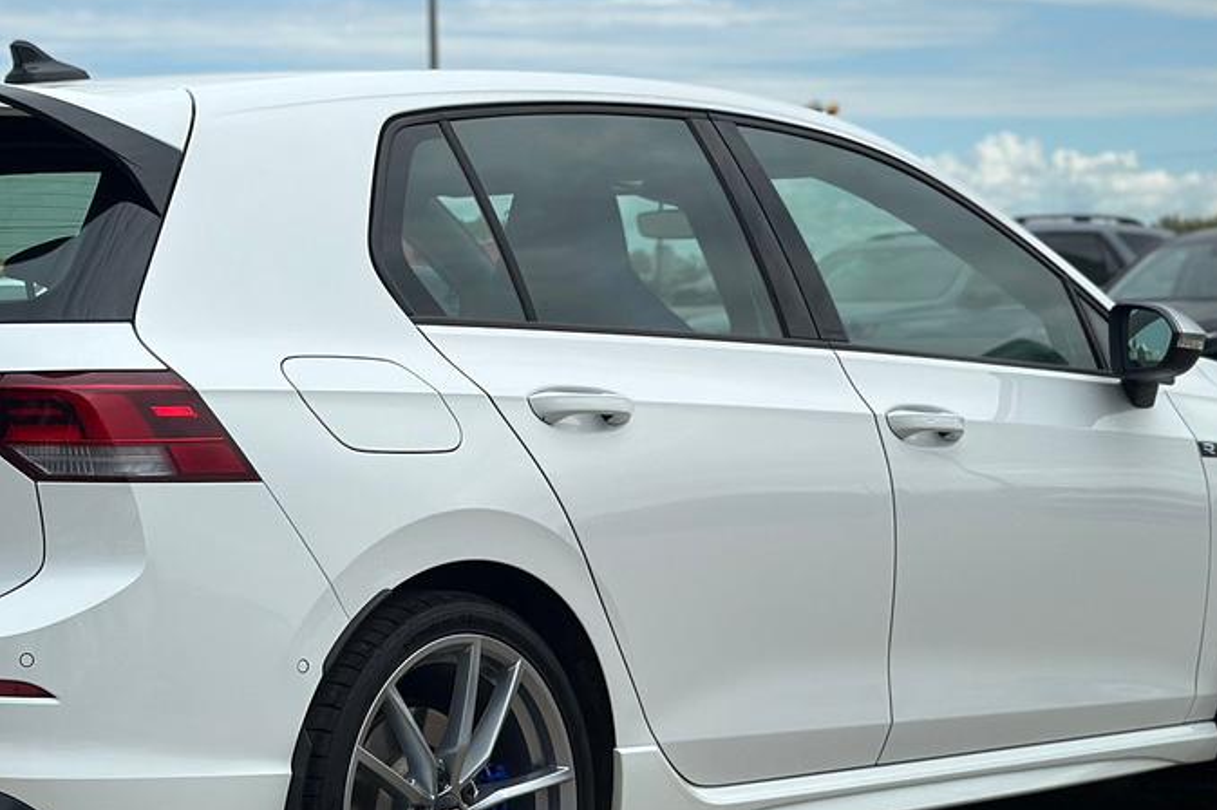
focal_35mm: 95
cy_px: 512
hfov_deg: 21.3
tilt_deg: -3.9
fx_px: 3210
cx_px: 288
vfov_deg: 14.4
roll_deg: +0.7
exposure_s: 1/6623
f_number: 1.78
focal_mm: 6.86
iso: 80
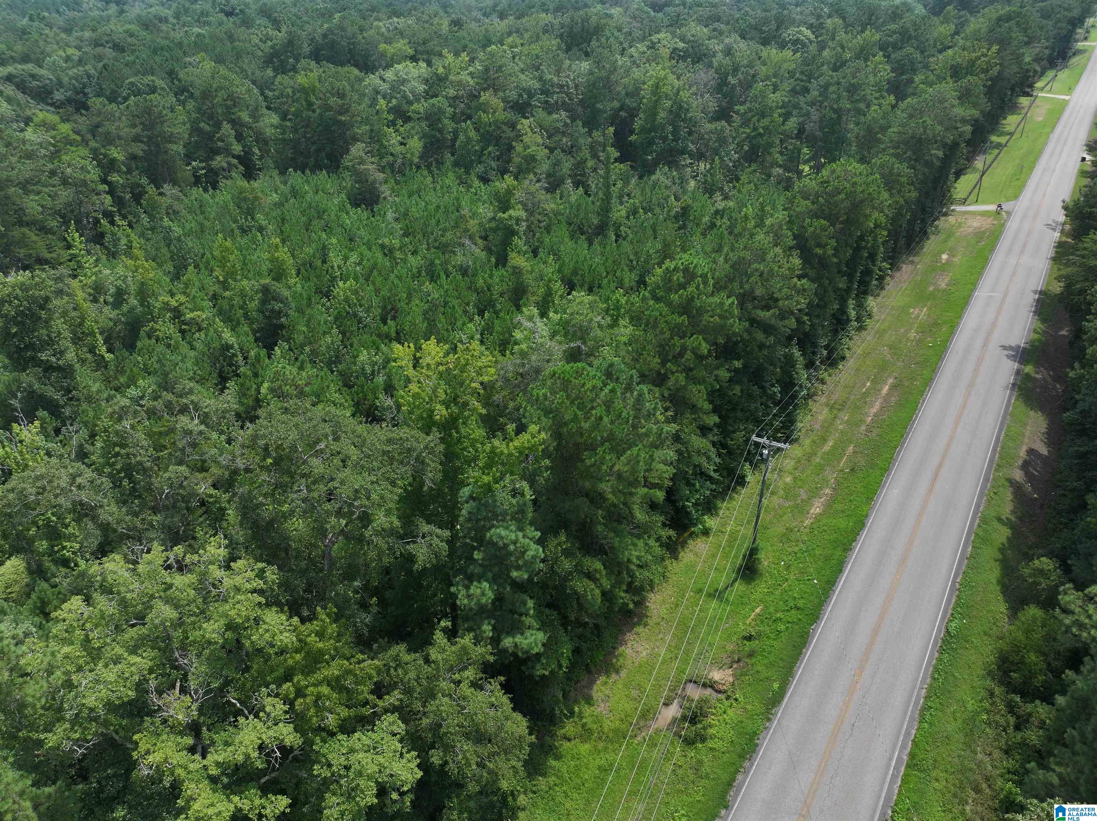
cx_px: 548
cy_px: 410
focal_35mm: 24
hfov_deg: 71.6
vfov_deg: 56.8
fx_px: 760
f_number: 2.8
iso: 100
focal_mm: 12.29
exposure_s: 1/2000
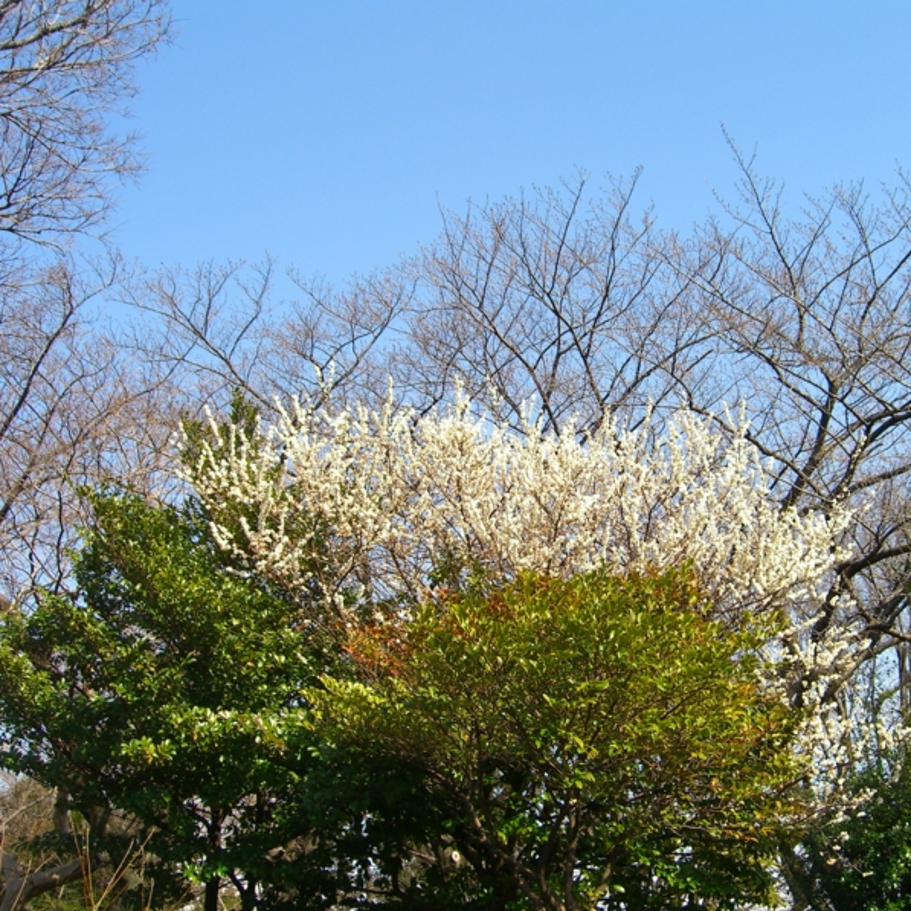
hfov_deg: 37.3
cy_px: 455
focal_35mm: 45
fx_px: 1340
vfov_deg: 37.6
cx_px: 571
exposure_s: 1/320
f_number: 4
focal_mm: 7.9
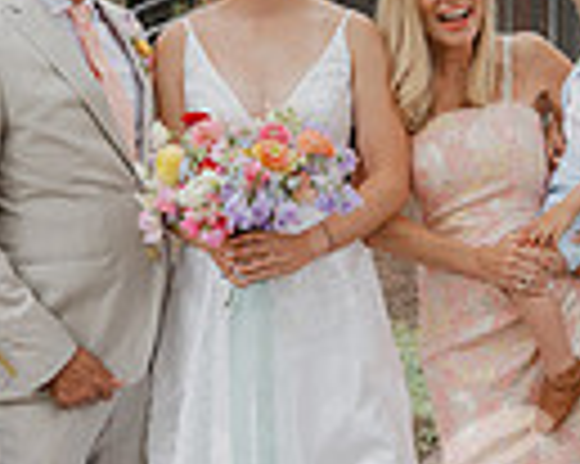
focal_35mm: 131
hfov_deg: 14.7
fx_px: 2247
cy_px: 151
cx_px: 292
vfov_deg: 11.8
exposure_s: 1/640
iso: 640
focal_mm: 31
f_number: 3.5
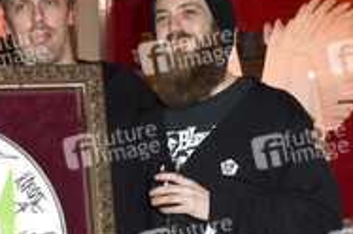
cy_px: 194
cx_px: -52
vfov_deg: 11.7
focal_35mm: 116
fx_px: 1135
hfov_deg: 17.0
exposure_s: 1/100
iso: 640
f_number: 6.3
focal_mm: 32
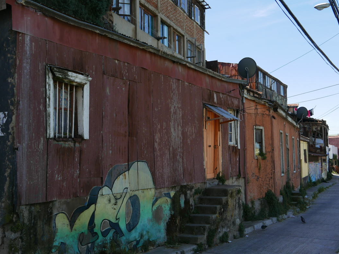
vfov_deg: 32.9
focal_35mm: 44
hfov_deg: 42.9
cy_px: 127
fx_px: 431
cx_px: 186
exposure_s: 1/320
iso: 200
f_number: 5.6
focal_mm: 17.9
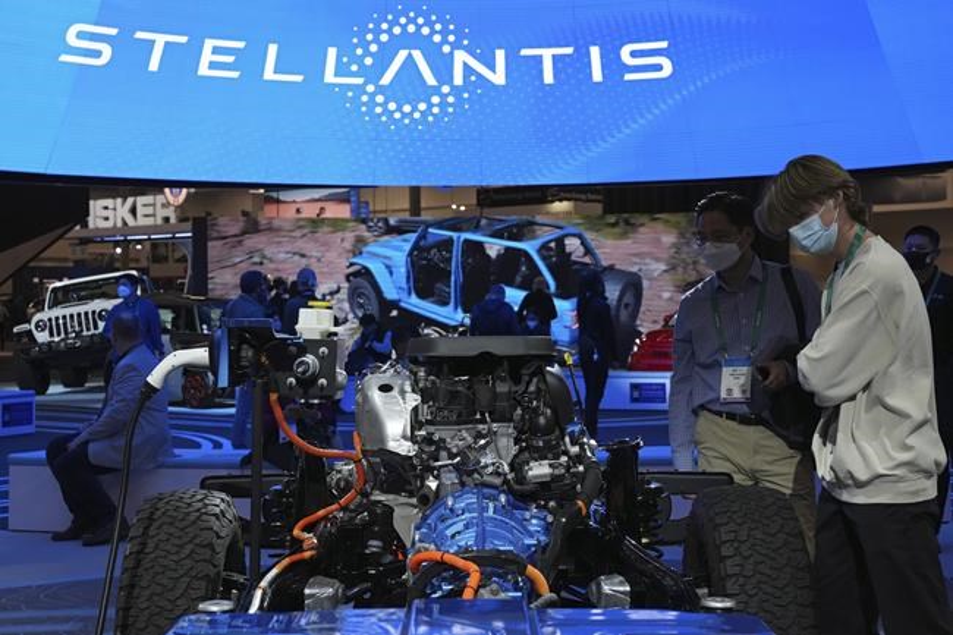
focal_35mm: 61
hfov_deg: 32.9
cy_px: 318
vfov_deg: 22.2
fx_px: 1614
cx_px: 476
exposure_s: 1/500
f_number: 8
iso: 3200
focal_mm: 61
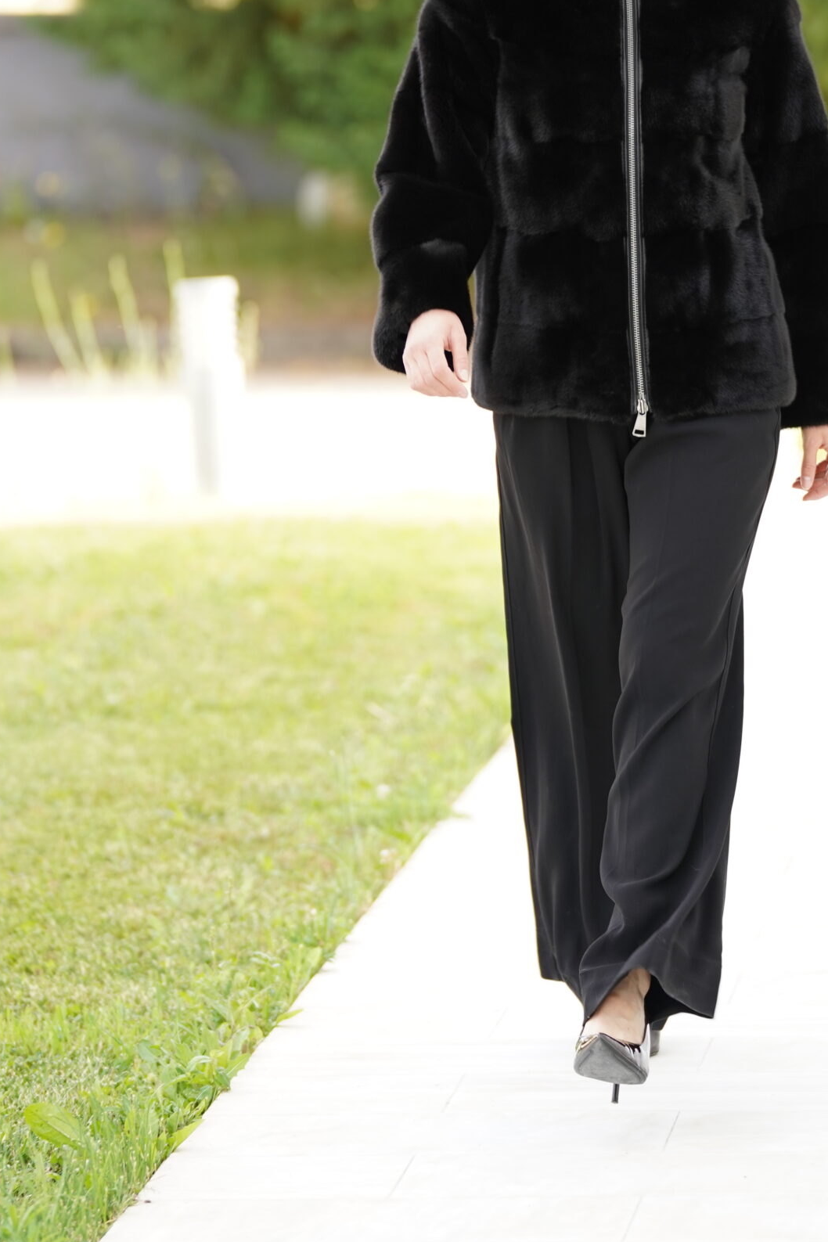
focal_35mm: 221
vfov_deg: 9.3
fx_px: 7624
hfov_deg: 6.2
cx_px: 544
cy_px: 437
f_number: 2.8
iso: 250
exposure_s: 1/250
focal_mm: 137
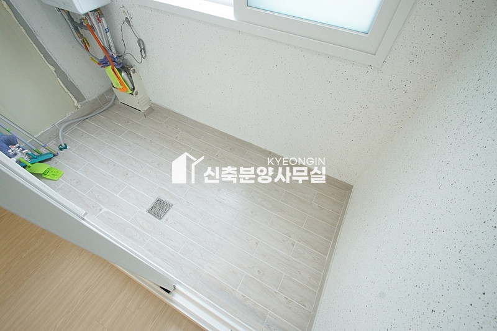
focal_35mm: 16
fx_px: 228
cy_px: 166
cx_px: 248
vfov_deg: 72.0
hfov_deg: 95.0
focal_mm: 11
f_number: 9
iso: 800
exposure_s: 1/30
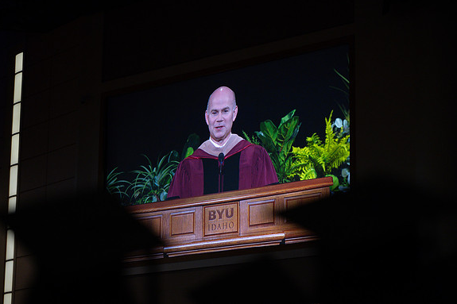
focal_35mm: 106
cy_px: 151
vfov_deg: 12.9
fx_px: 1345
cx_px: 227
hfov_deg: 19.3
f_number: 2.8
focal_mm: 105
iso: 2000
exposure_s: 1/160
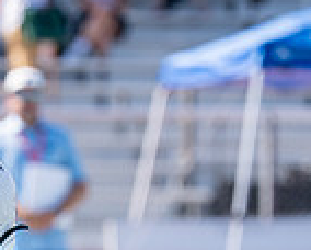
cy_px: 422
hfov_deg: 2.8
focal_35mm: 692
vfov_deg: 2.2
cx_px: -19
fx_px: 6378
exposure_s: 1/1250
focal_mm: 151
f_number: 2.8
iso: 100
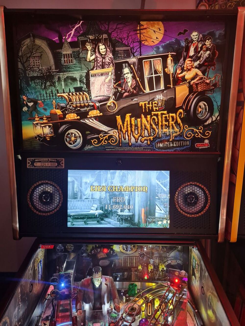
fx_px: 245
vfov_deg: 67.3
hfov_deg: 53.1
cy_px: 163
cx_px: 122
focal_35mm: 26
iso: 320
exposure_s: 1/100
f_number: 1.8
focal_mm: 5.4
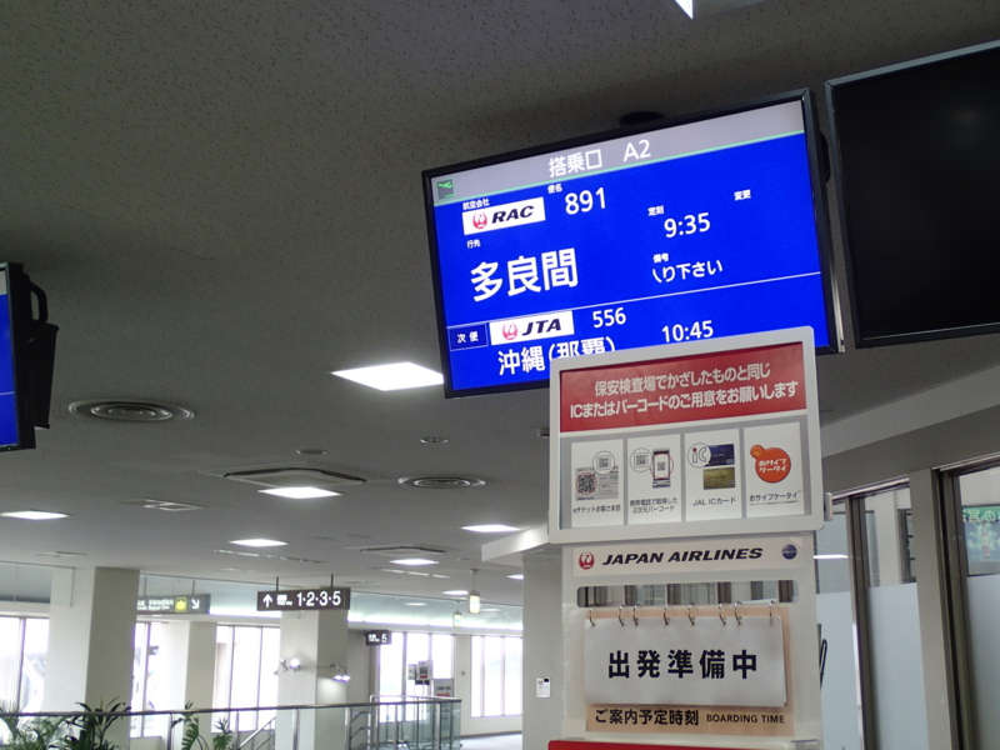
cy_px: 375
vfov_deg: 33.6
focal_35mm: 43
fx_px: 1242
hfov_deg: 43.9
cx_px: 500
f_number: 2.9
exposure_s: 1/50
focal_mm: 7.86
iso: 200
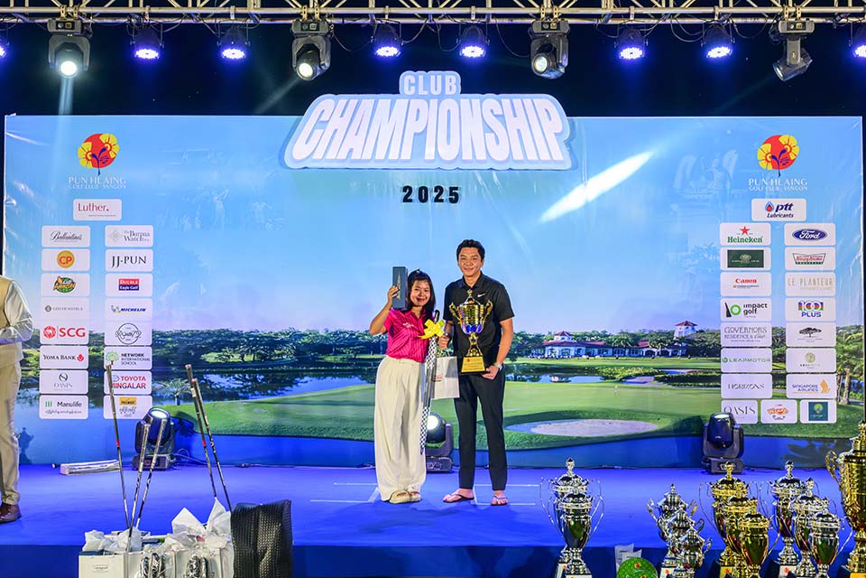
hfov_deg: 53.1
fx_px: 866
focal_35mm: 36
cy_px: 289
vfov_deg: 36.9
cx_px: 433
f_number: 6.3
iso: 2500
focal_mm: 36
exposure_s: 1/250
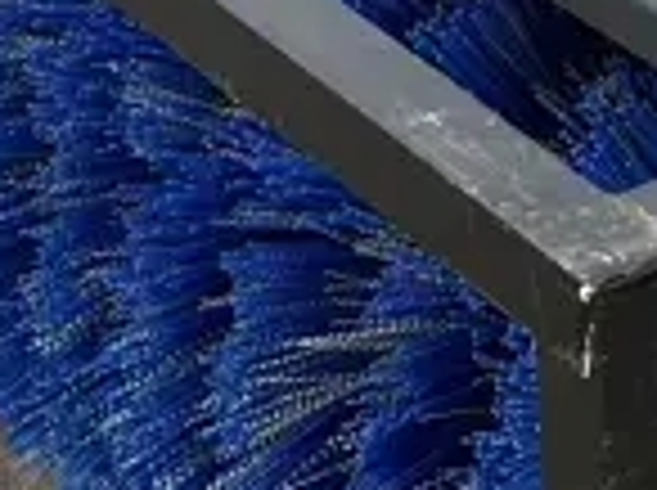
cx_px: 810
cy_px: 288
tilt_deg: -34.1
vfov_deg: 9.4
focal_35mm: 158
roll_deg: +0.8
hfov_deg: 12.2
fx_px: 2994
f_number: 1.78
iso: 80
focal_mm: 6.86
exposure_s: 1/989
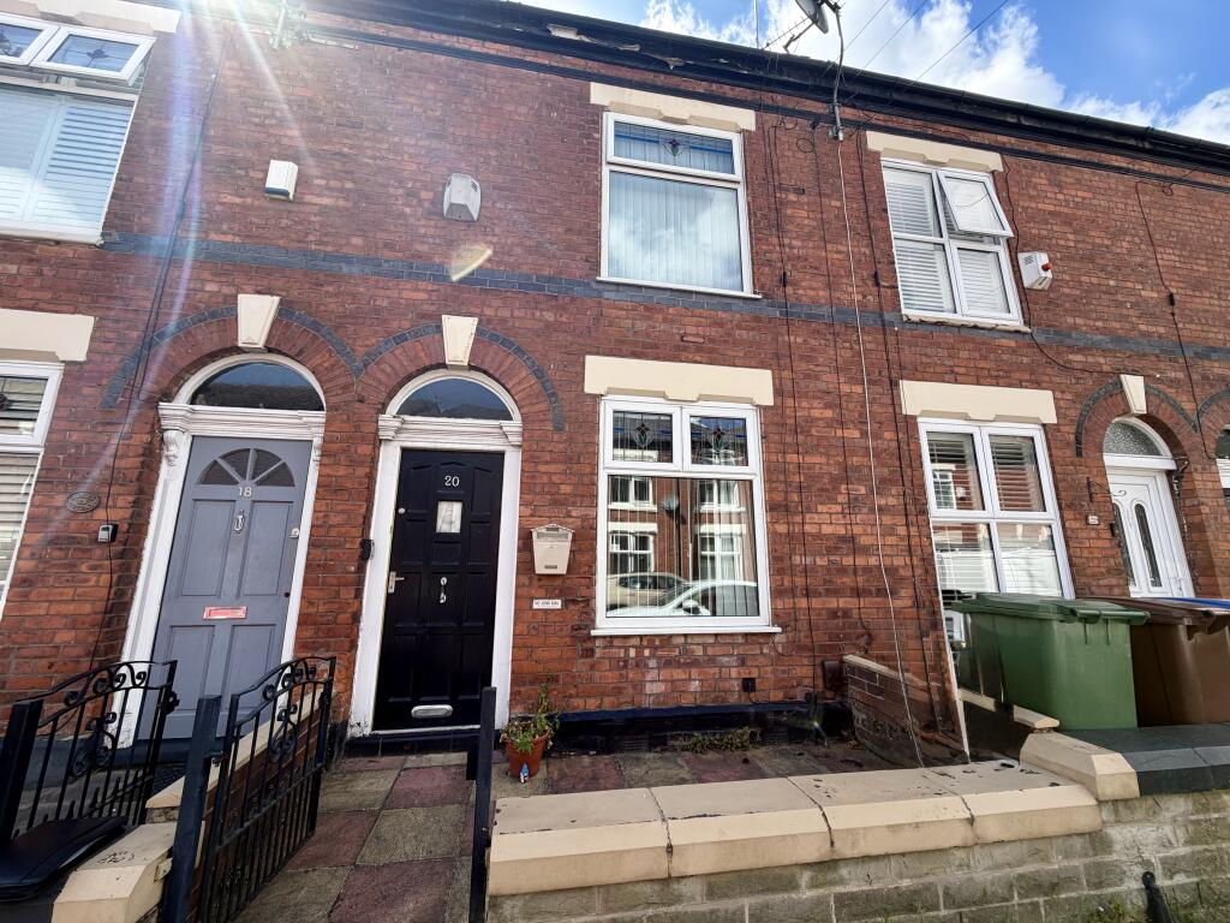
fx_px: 497
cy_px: 462
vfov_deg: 85.7
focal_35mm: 14
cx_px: 615
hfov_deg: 102.1
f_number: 2.2
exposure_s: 1/510
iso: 40
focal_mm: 2.22
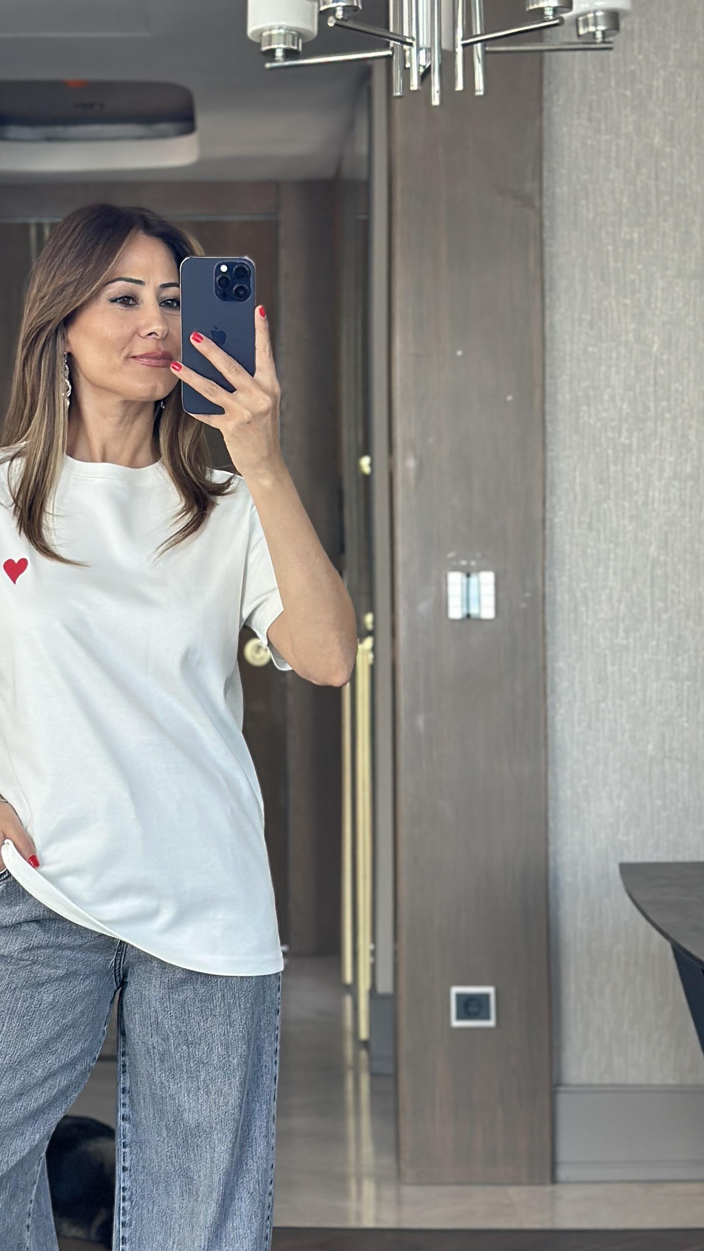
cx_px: 110
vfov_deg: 25.4
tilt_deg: -16.5
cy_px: 878
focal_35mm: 83
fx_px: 2754
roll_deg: +1.0
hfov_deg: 14.5
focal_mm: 6.86
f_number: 1.78
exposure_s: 1/116
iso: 125
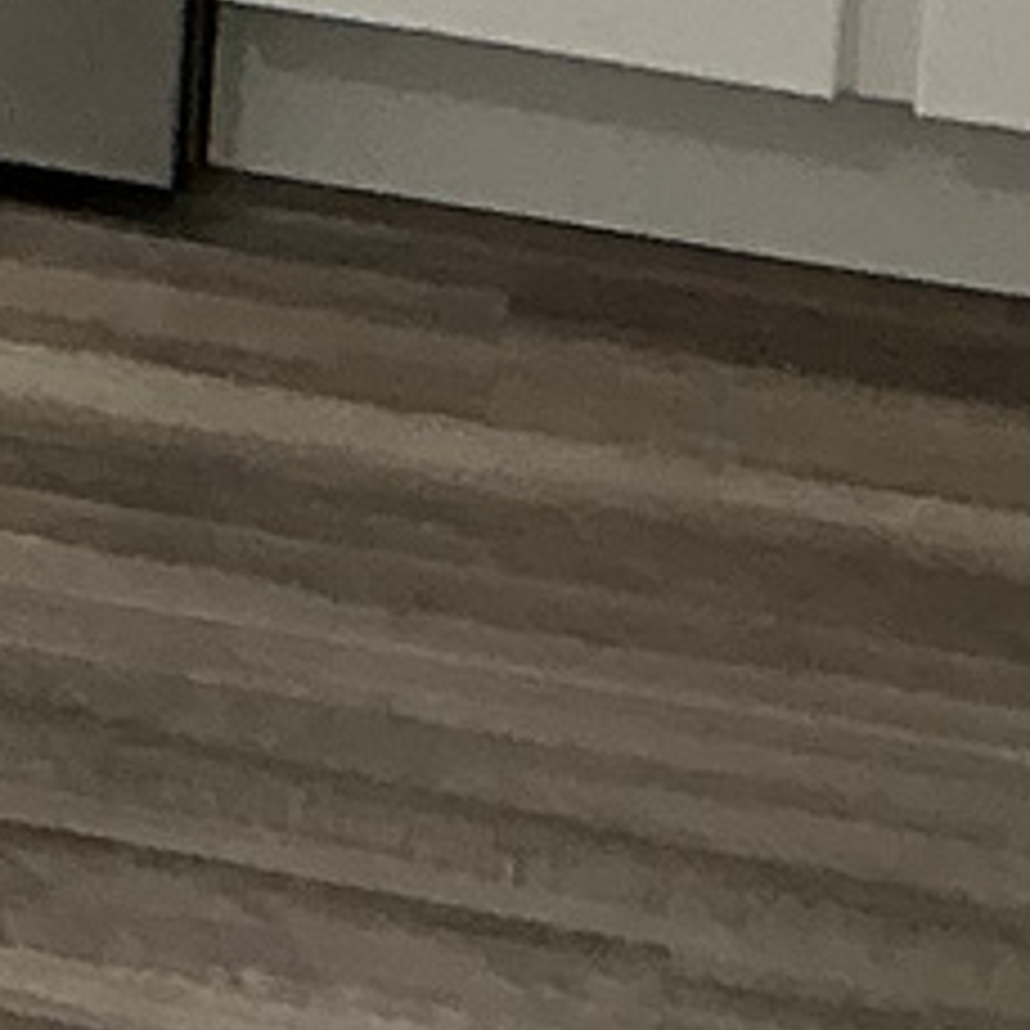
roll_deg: +1.0
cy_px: -1507
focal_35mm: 221
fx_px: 7440
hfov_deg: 6.6
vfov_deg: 7.4
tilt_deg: -10.1
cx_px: -2879
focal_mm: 3
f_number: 1.8
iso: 64
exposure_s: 1/60
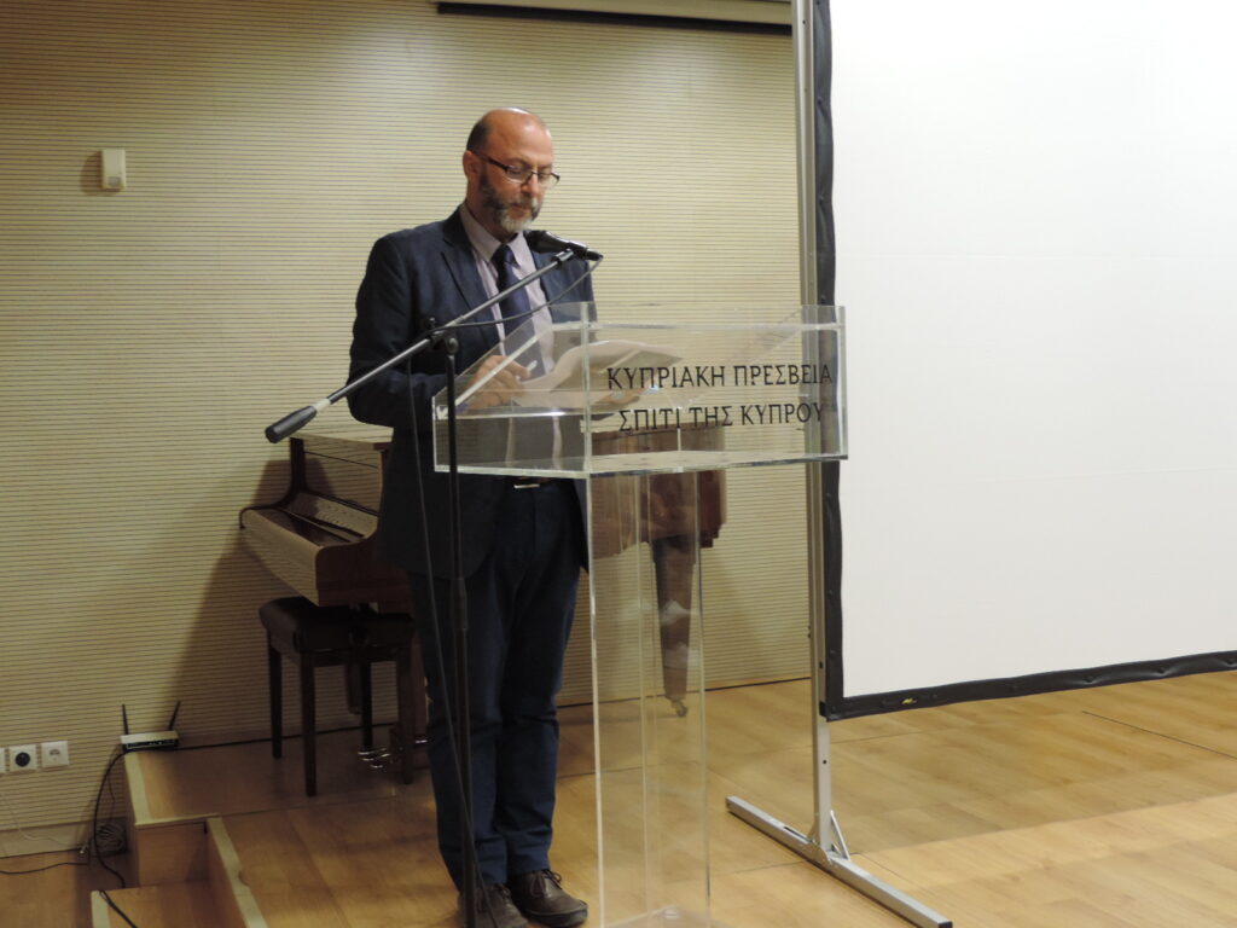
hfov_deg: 43.9
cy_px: 464
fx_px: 1537
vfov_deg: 33.6
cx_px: 618
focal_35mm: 43
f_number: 3.4
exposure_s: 1/20
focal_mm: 7.6
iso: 400
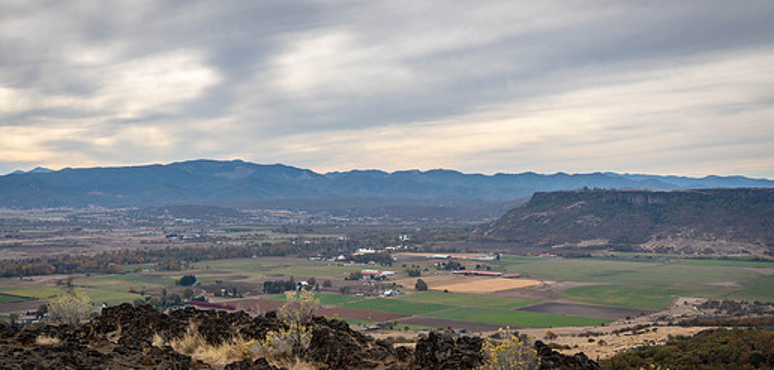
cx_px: 368
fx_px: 853
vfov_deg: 24.5
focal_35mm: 43
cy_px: 184
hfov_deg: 48.8
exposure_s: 1/400
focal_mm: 35.3
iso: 160
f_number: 11
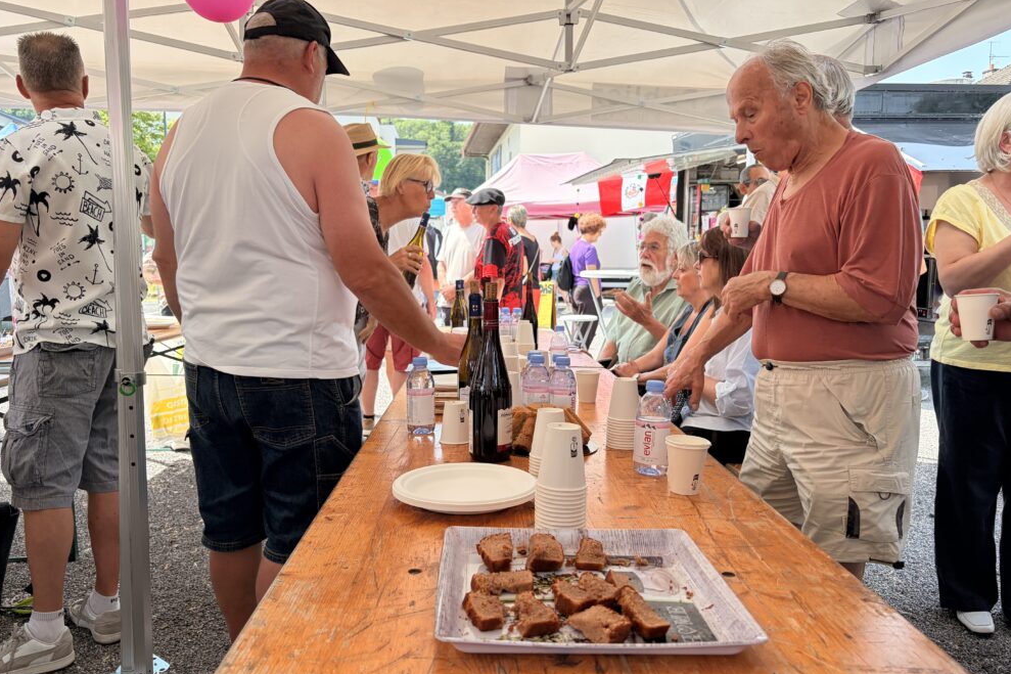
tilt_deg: -5.4
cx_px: 497
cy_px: 351
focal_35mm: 28
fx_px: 786
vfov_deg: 46.4
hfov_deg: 65.5
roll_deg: +0.4
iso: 64
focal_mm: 5.96
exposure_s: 1/618
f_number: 1.6
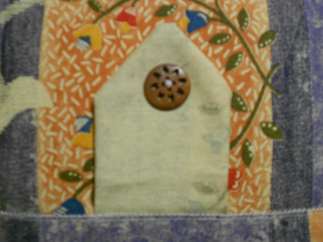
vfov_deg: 33.6
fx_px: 401
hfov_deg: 43.9
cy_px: 121
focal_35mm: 43
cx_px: 162
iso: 400
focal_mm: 7.7
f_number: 4.2
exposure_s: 1/10
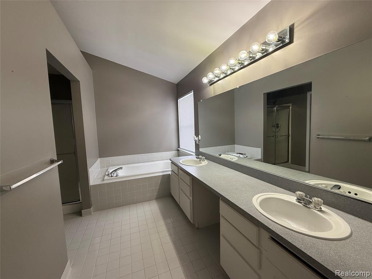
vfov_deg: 85.7
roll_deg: +1.4
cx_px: 186
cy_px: 140
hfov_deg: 102.1
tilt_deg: -4.9
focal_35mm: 14
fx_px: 150
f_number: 2.2
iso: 160
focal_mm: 2.22
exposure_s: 1/120
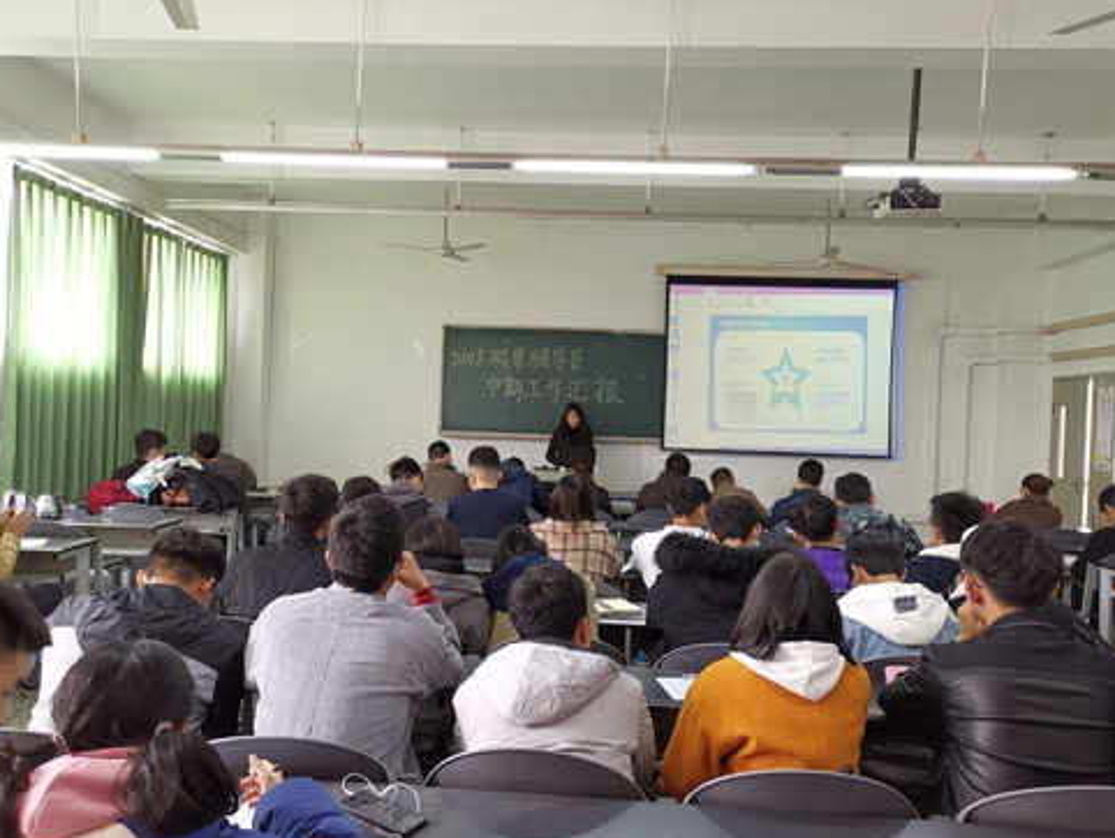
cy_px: 429
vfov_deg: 49.8
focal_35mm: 28
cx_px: 558
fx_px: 902
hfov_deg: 63.4
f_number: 1.8
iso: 250
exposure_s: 1/100
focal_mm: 4.75
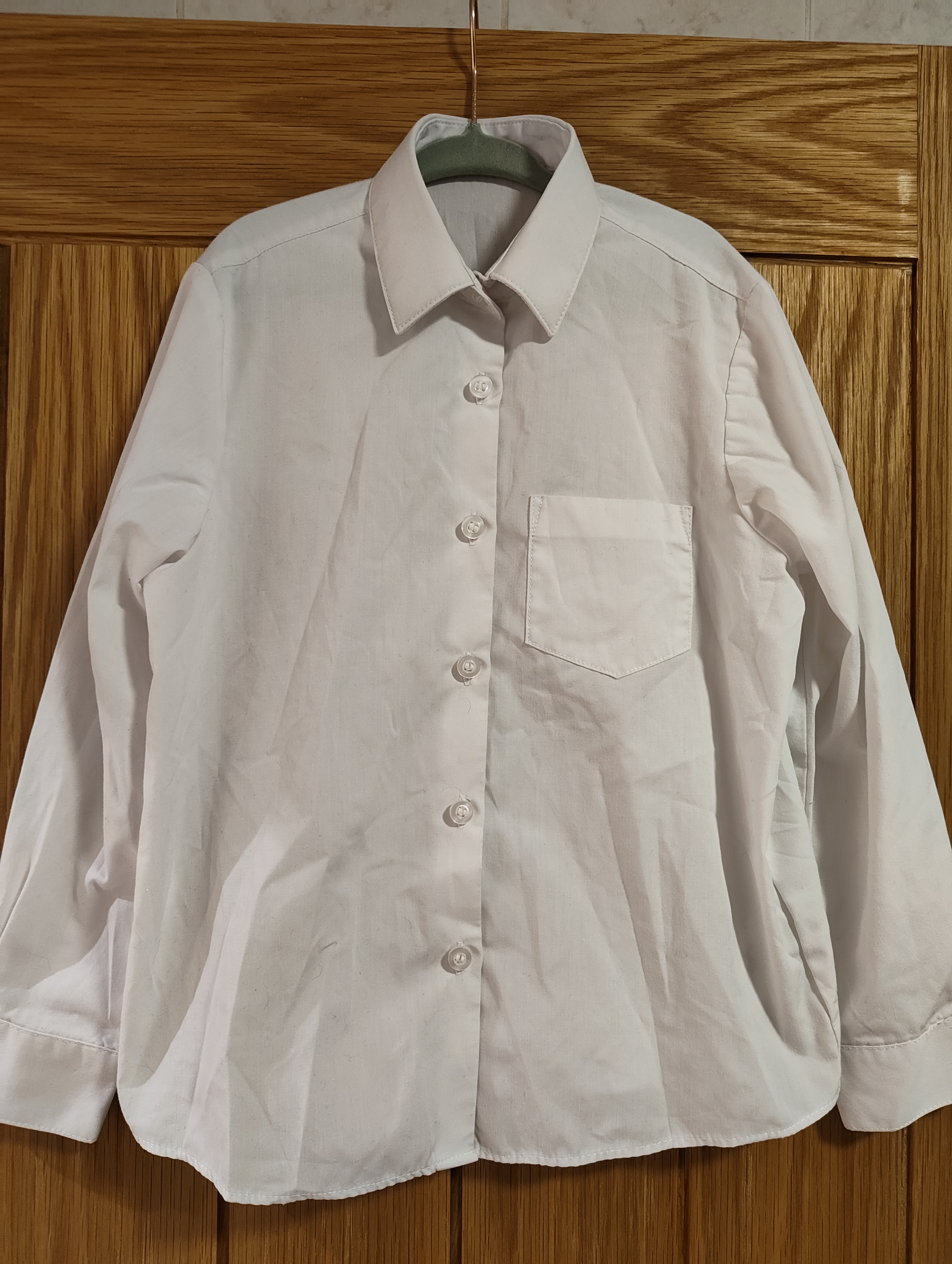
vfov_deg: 71.5
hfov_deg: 56.9
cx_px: 476
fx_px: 878
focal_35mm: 24
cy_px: 632
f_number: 1.88
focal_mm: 5.56
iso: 709
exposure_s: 1/50
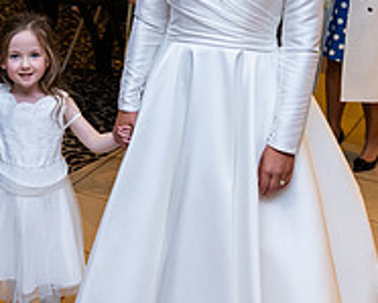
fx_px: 884
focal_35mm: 79
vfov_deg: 19.0
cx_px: 87
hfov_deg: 23.8
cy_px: 15
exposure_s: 1/160
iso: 640
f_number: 3.5
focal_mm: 27
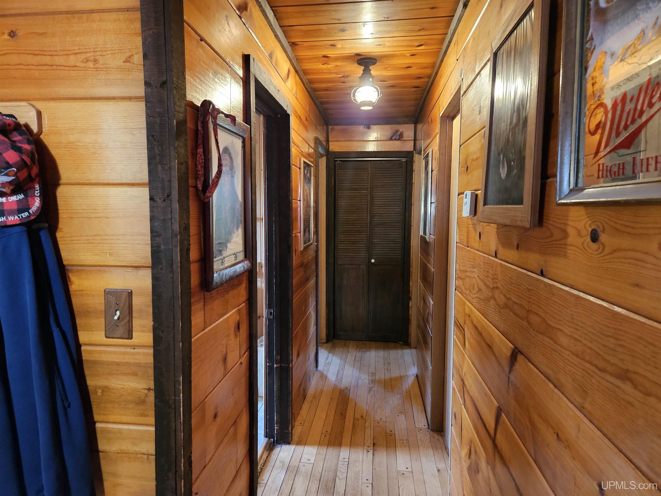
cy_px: 248
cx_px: 330
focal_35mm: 23
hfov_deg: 73.9
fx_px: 439
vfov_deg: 58.9
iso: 640
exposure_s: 1/30
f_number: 1.8
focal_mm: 5.4
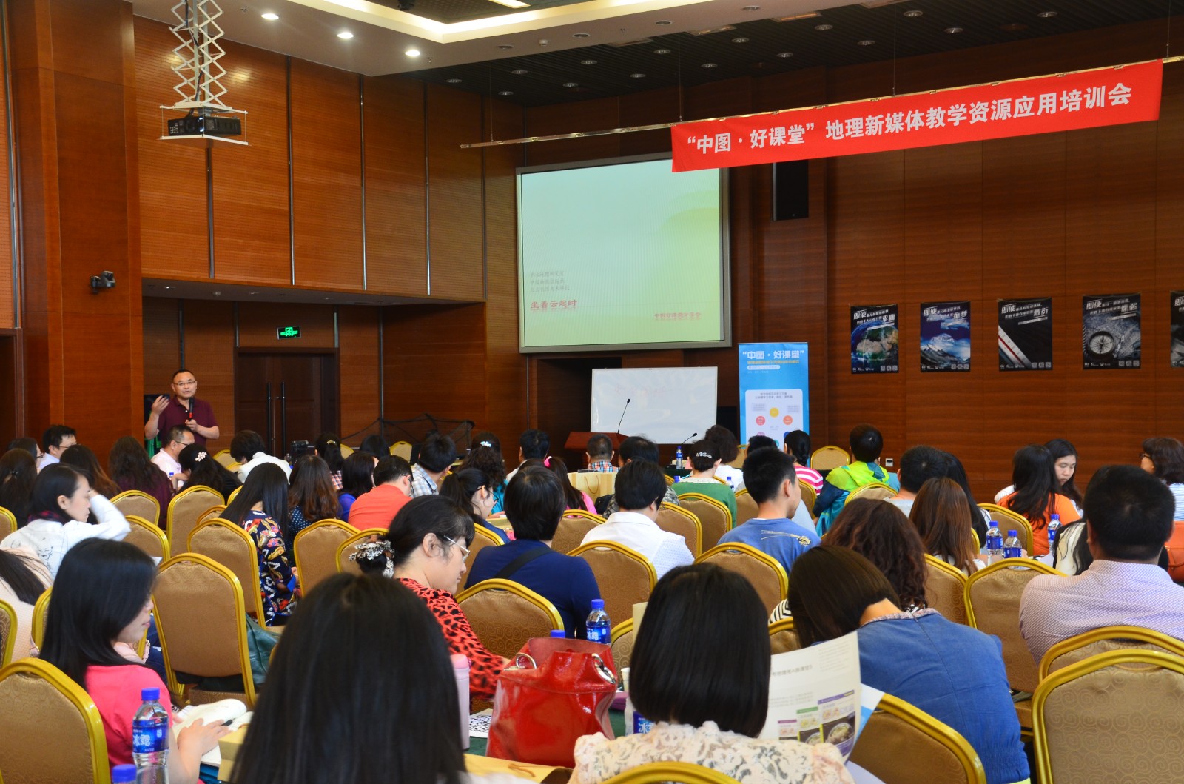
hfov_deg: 37.9
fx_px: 1723
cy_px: 392
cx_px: 592
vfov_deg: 25.6
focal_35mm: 52
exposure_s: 1/25
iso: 500
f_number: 6.3
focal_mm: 35
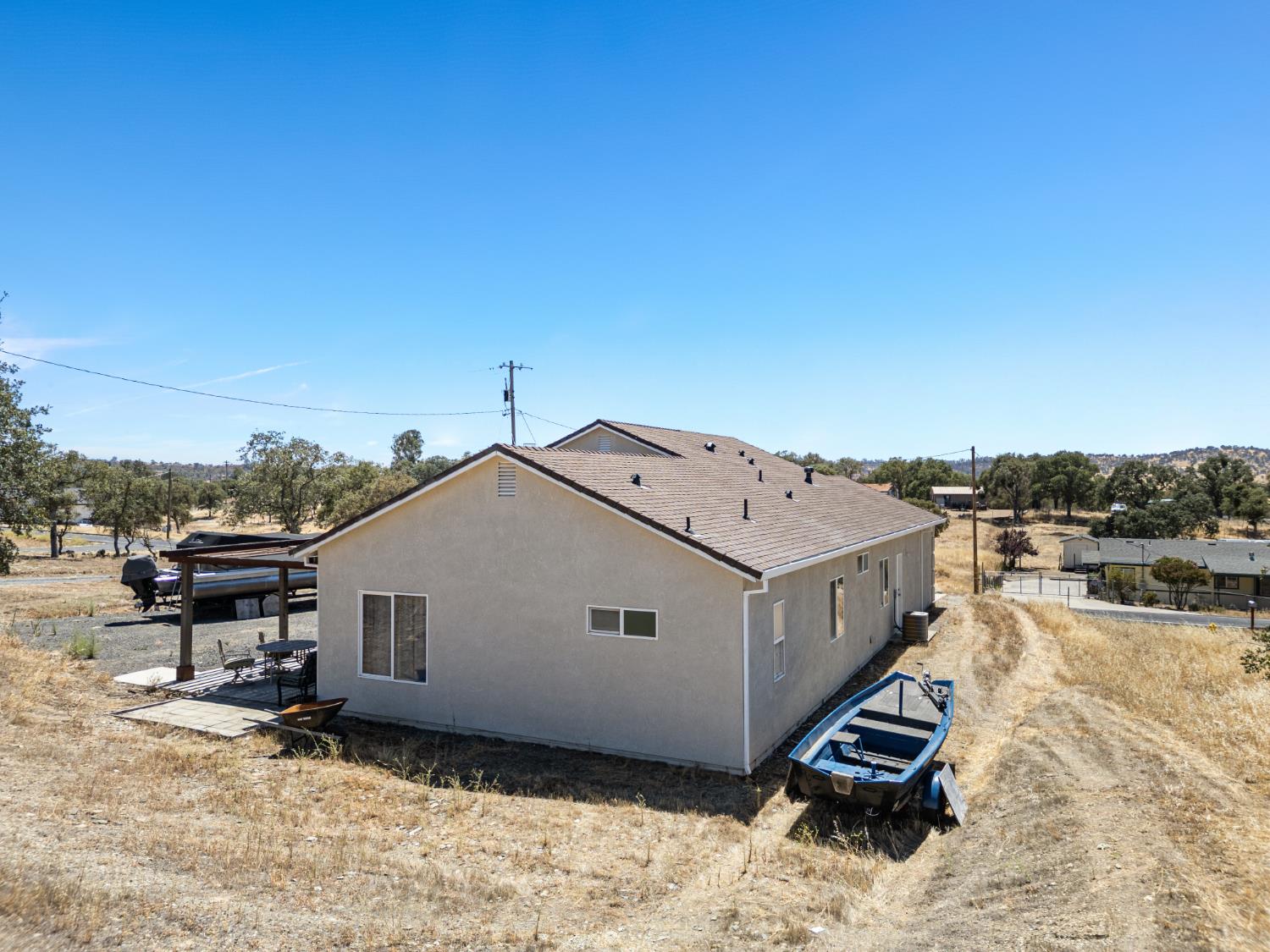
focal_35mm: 24
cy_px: 476
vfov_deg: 56.8
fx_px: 881
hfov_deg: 71.6
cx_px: 635
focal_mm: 6.72
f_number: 1.7
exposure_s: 1/1600
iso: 100
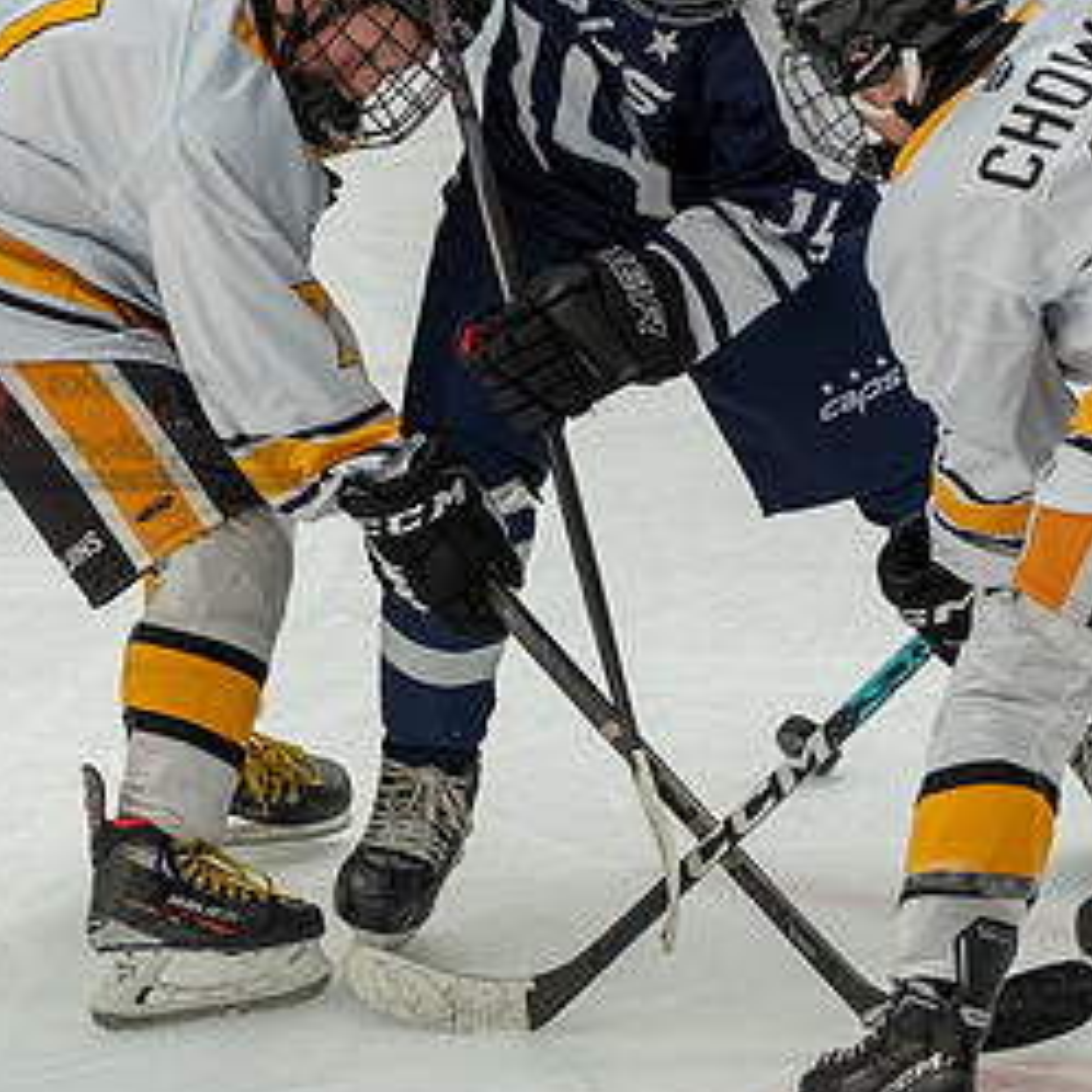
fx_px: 9315
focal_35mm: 261
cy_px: 423
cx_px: 123
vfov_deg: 6.7
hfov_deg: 6.7
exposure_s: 1/1600
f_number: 3.5
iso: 800
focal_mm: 88
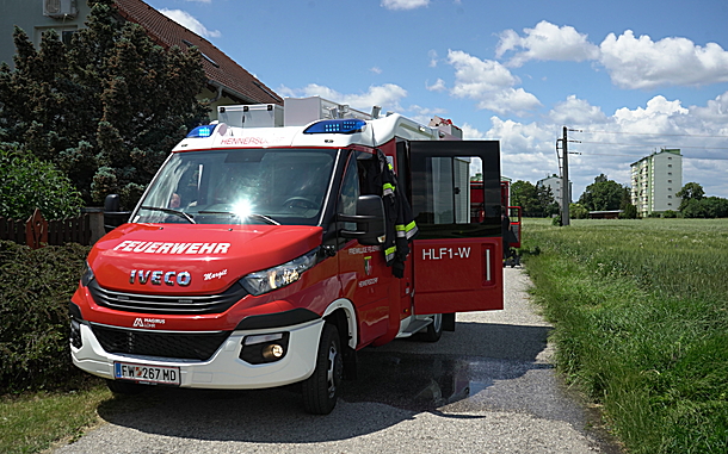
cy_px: 229
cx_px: 365
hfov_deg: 55.3
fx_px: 694
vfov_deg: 36.3
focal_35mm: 35
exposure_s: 1/8000
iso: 1250
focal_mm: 34
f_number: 8
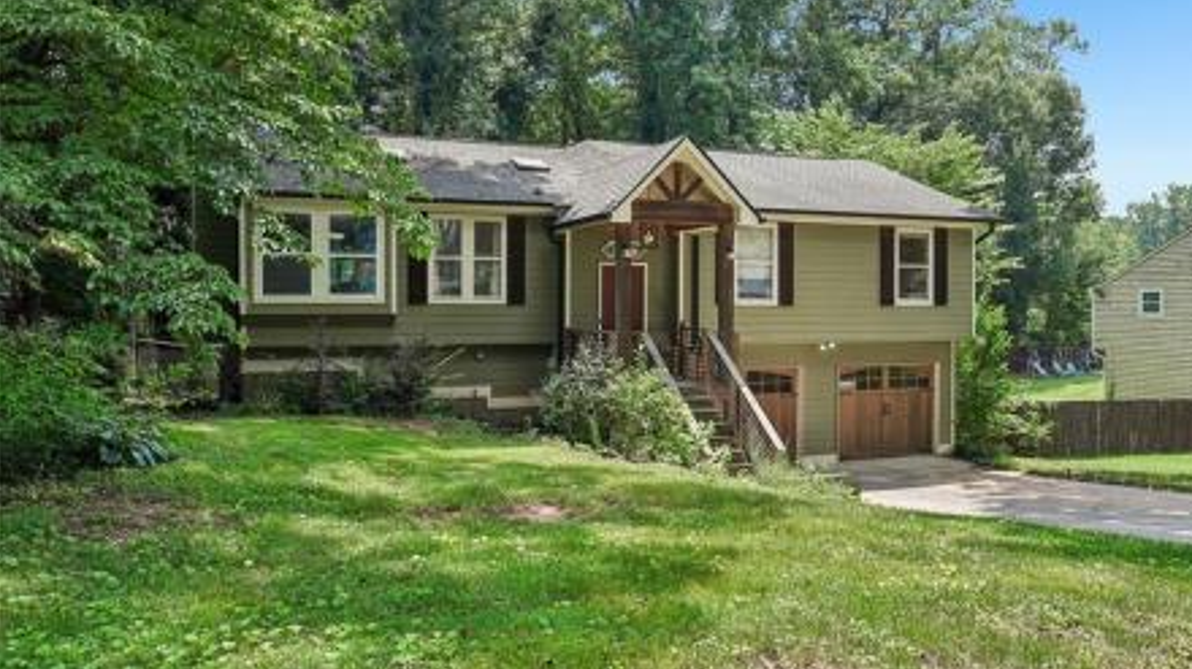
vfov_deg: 40.1
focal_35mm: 29
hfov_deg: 66.1
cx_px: 608
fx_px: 916
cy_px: 306
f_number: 8
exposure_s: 1/400
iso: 800
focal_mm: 27
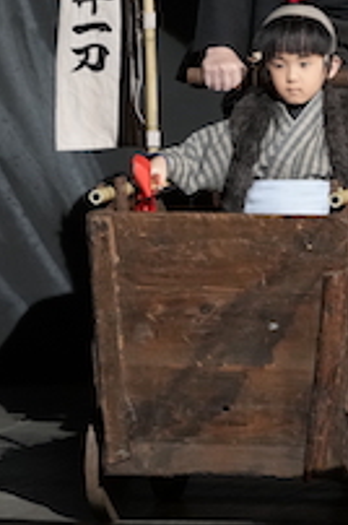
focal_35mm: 743
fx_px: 10810
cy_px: -36
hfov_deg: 1.8
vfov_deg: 2.8
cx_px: 303
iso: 4000
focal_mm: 200
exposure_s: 1/200
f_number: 3.5
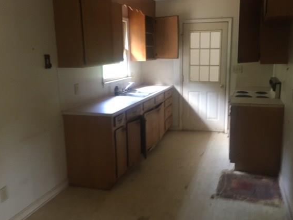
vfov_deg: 43.0
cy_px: 107
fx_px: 279
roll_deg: +1.0
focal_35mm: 33
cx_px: 165
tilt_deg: -10.2
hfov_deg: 55.2
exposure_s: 1/17
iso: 200
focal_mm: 4.15
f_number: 2.2
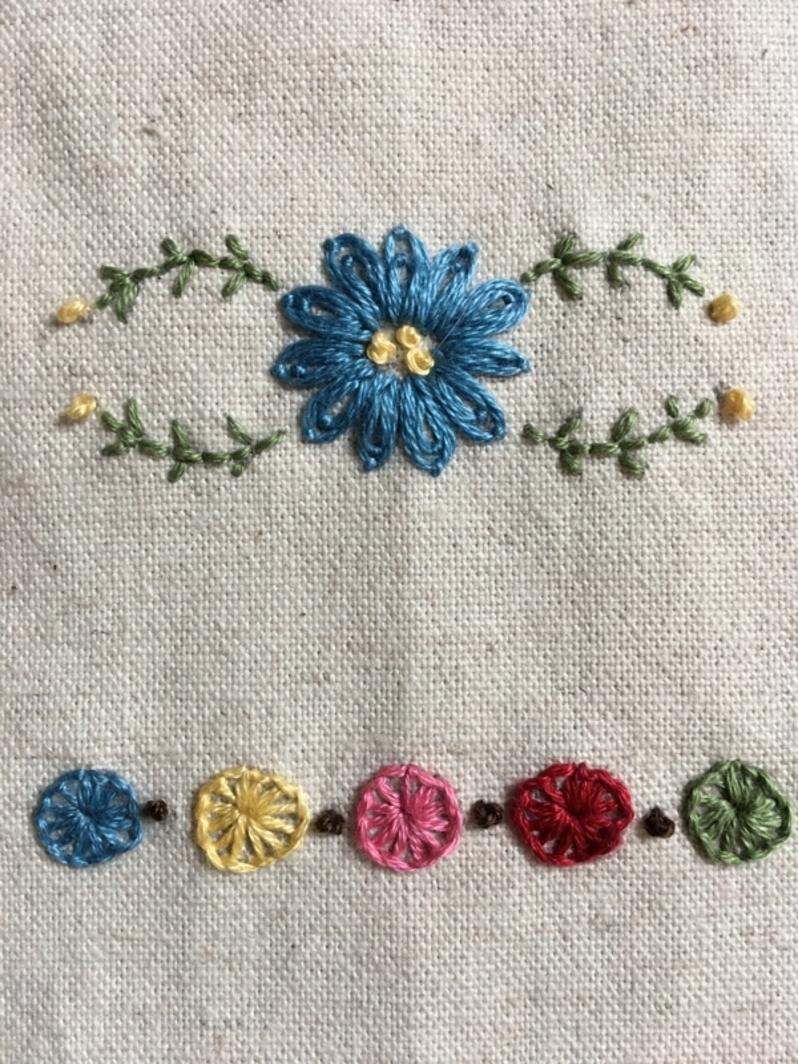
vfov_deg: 61.7
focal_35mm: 29
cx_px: 399
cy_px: 532
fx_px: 891
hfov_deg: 48.2
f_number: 2.2
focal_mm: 4.15
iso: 32
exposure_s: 1/40
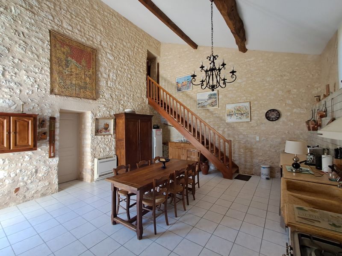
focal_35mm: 16
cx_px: 171
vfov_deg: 78.1
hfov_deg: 94.5
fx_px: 158
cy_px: 128
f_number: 2.2
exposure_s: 1/50
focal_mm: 1.64
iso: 200
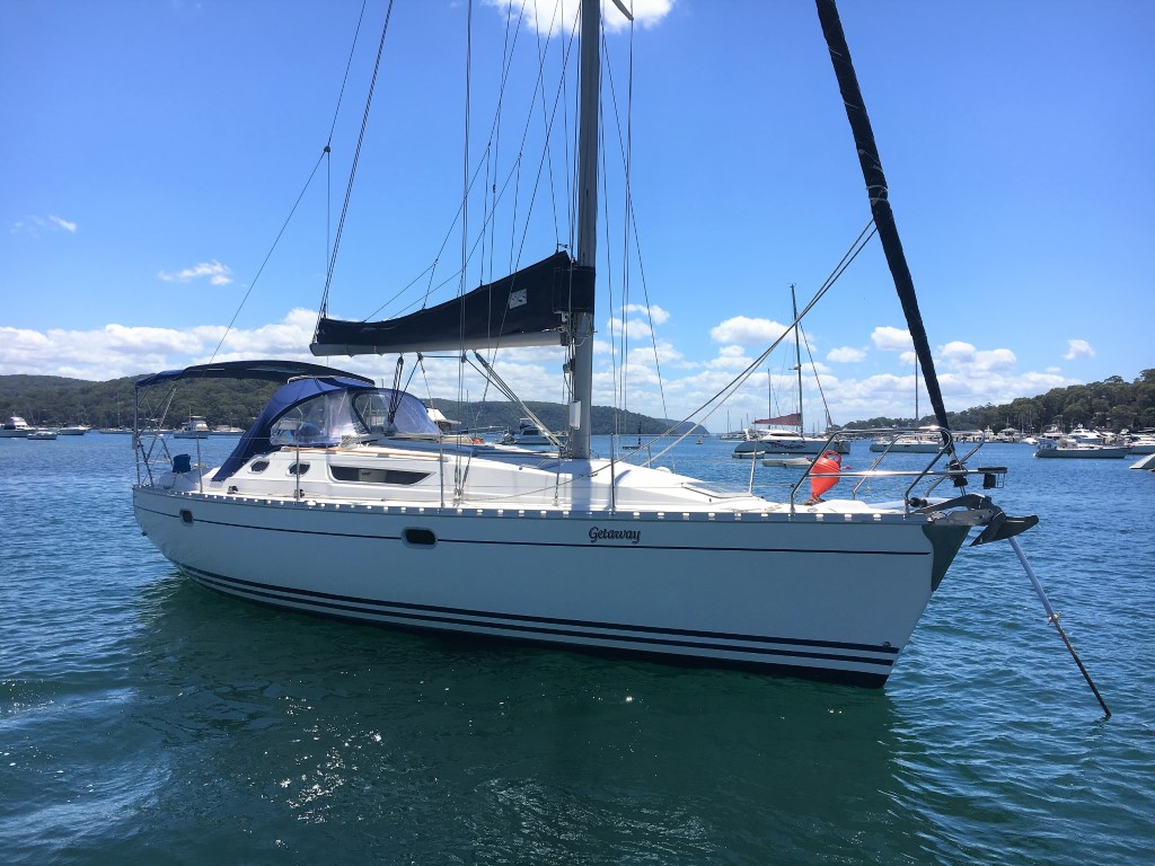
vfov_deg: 48.2
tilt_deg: -1.5
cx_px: 578
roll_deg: +0.2
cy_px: 433
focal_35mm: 29
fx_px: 968
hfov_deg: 61.7
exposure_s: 1/2198
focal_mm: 4.15
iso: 25
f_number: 2.2
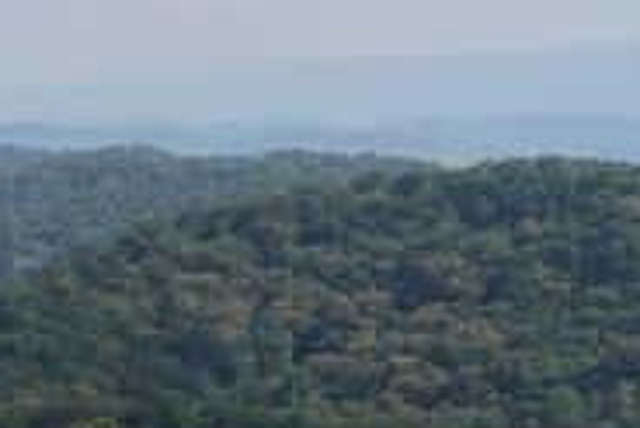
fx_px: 2473
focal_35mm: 139
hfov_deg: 11.0
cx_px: -1127
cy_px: 863
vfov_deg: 9.3
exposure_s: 1/640
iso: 160
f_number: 1.8
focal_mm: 8.67
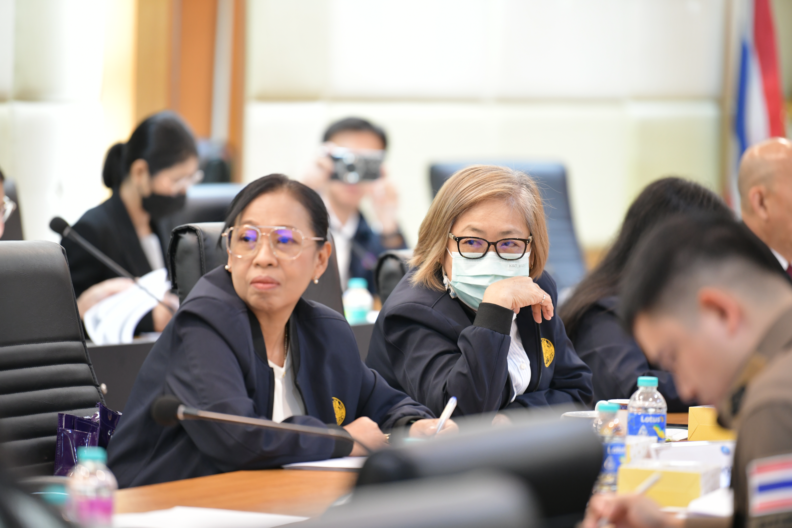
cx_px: 396
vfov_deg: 6.9
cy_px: 264
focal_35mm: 200
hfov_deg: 10.3
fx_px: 4400
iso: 1600
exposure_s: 1/60
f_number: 2.8
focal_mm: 200
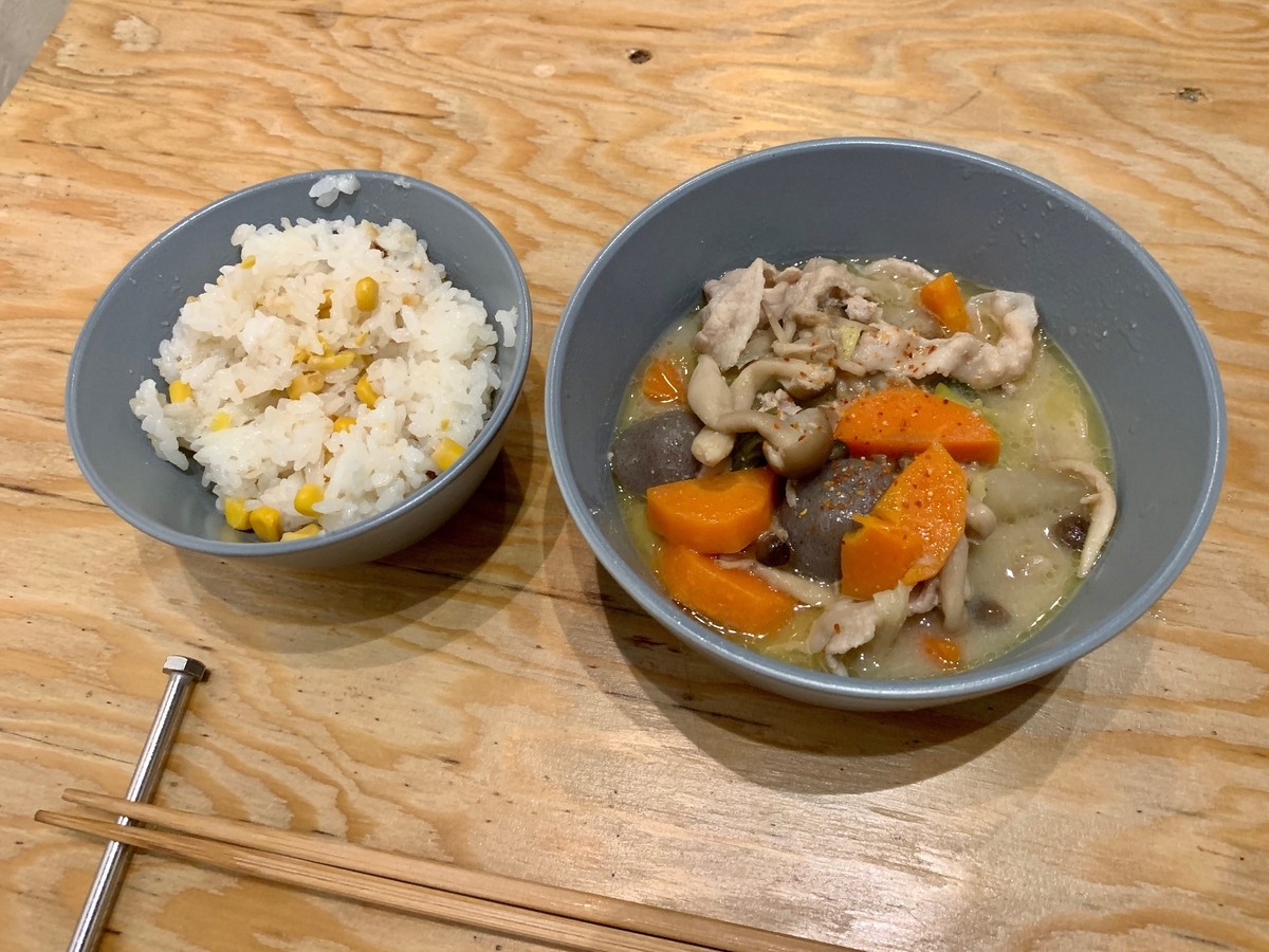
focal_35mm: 26
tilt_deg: -60.8
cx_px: 634
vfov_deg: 53.1
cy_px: 476
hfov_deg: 67.3
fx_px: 953
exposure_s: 1/25
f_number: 1.8
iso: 500
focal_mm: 4.25
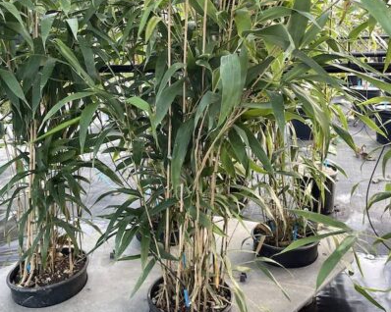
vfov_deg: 42.4
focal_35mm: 34
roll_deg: +2.2
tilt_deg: -8.1
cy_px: 91
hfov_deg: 52.9
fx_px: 393
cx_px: 196
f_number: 1.6
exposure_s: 1/112
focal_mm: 4.2
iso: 125
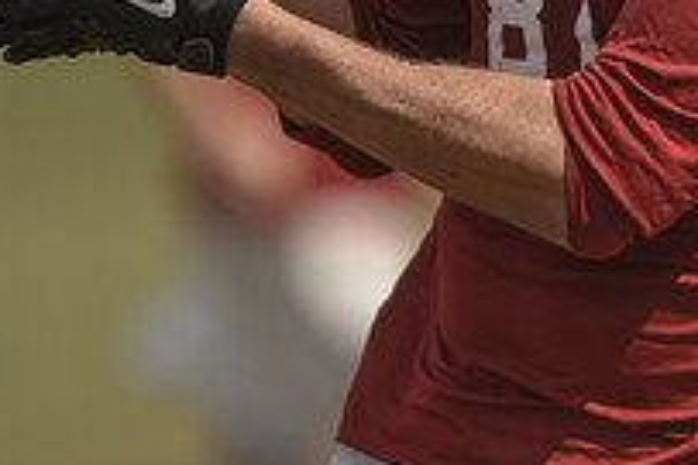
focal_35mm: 1144
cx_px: 622
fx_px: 22162
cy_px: 3
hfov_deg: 1.8
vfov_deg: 1.2
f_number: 2.8
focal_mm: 400
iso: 160
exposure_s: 1/5000
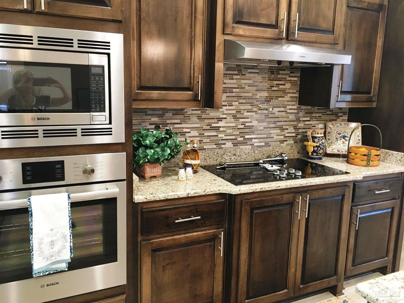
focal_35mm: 29
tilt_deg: -8.6
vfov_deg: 48.2
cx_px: 202
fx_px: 338
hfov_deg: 61.7
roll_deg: -1.9
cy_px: 152
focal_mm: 4.15
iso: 80
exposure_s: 1/10
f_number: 2.2
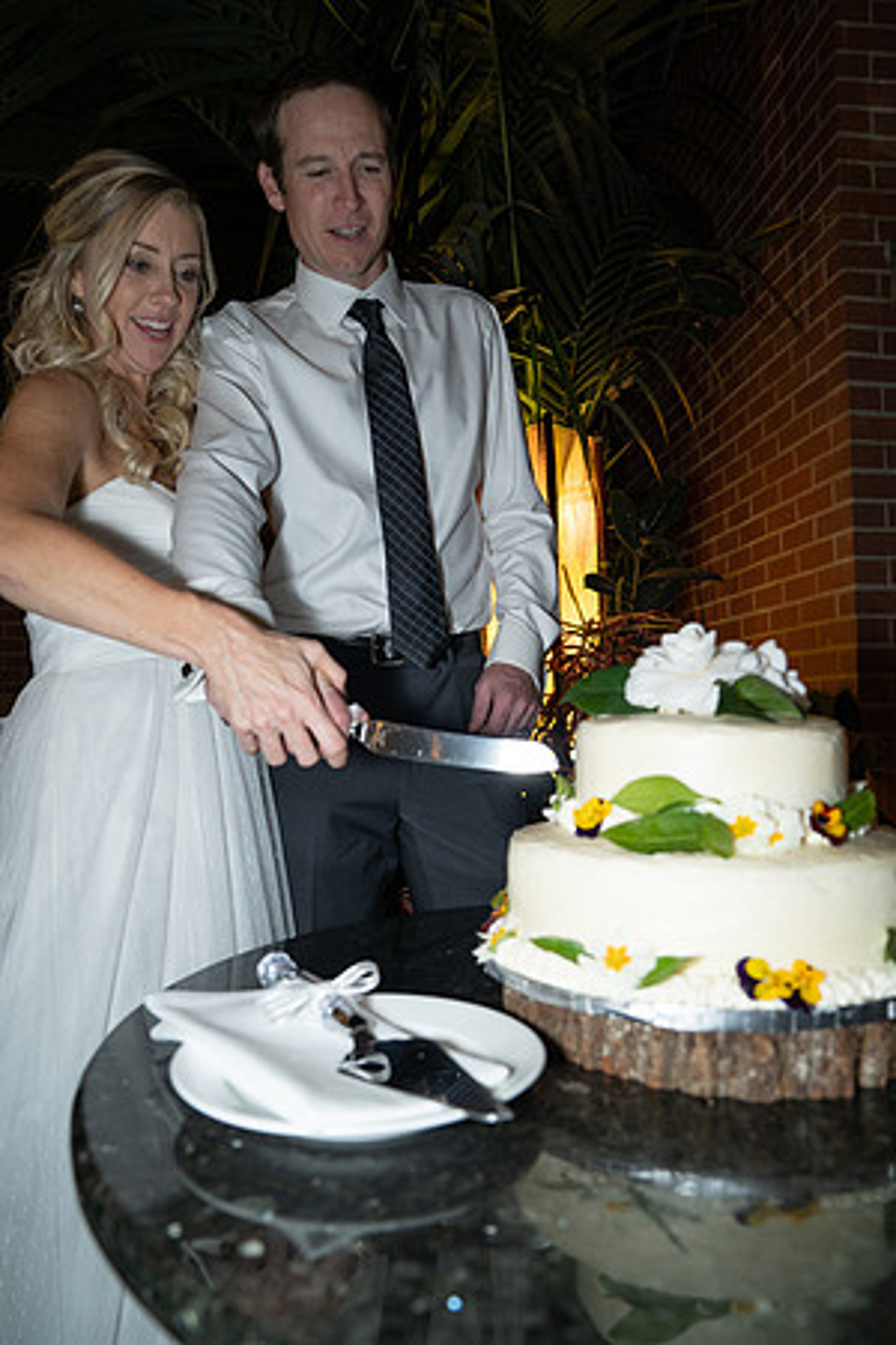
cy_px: 672
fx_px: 896
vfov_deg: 73.7
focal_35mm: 24
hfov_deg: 53.1
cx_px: 448
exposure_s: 1/125
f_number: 3.5
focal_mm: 24
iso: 1600
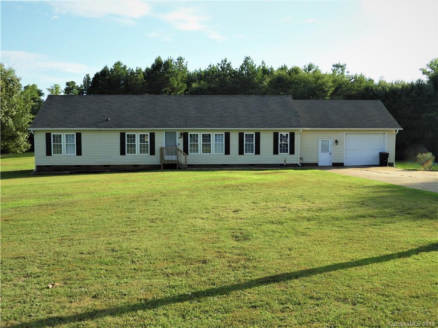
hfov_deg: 52.6
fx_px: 443
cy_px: 164
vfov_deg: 40.7
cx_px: 219
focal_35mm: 35
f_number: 3.8
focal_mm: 6.3
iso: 100
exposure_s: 1/500
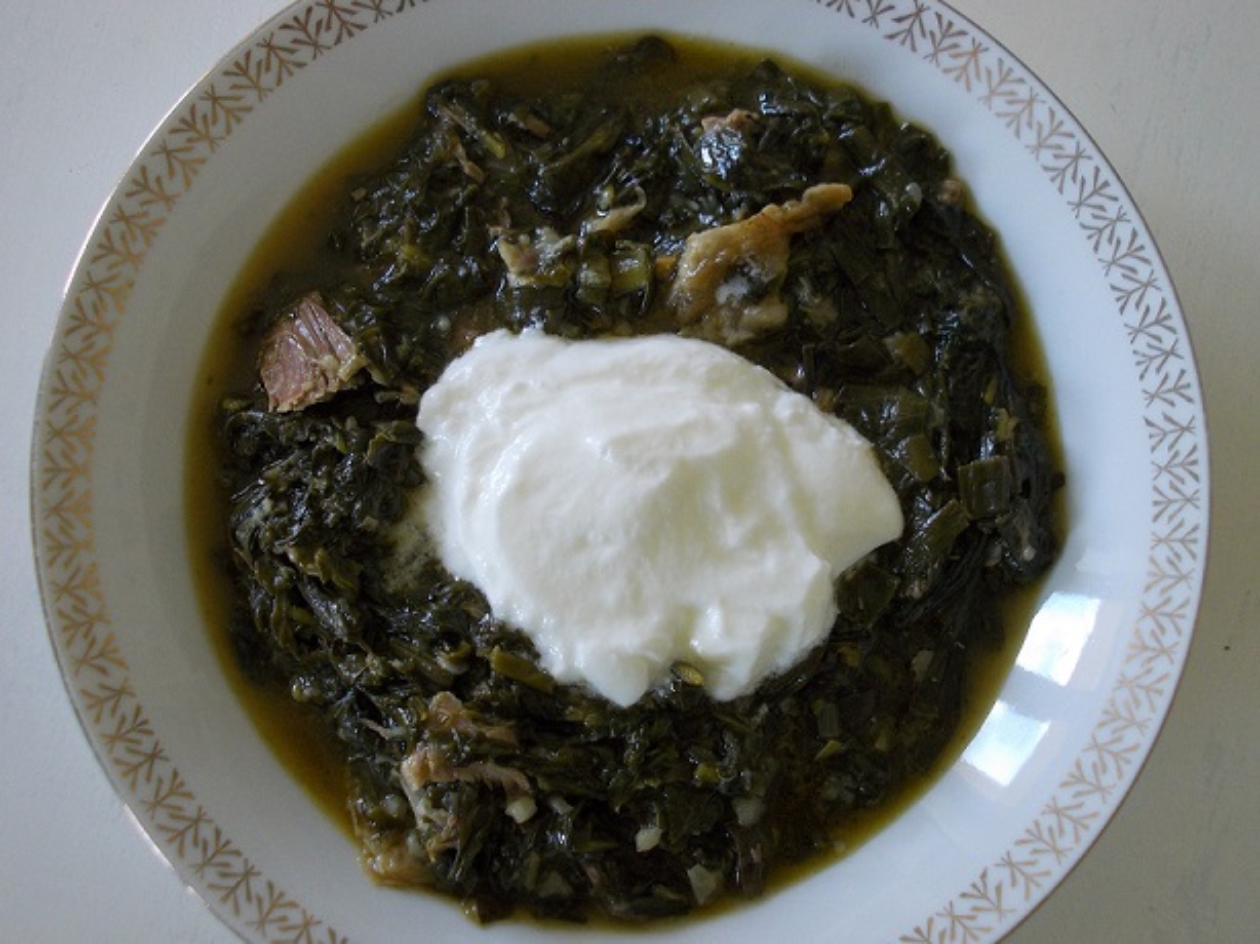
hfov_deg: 43.9
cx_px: 630
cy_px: 472
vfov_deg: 33.6
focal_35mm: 43
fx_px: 1565
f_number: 3.3
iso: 125
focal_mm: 6.1
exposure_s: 1/30
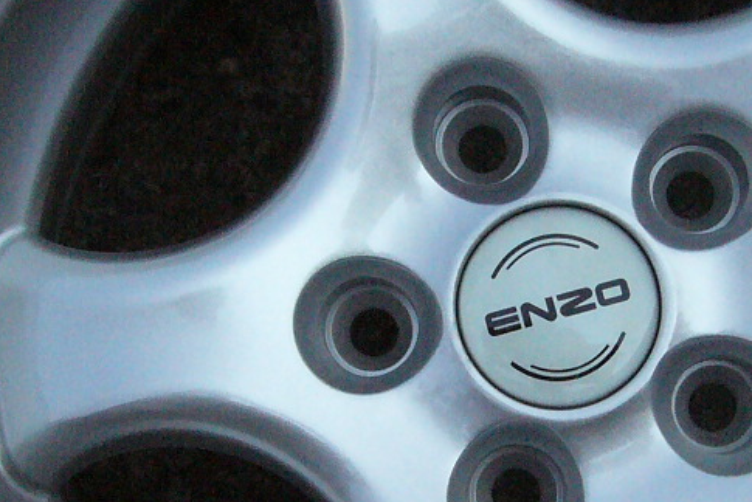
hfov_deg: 21.1
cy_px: 330
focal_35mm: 96
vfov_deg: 14.2
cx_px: 554
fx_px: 2006
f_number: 5.6
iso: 400
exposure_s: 1/800
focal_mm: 5.8
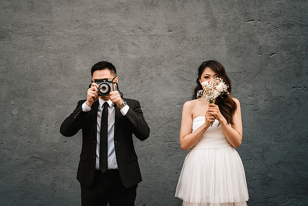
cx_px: 148
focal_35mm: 52
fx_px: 445
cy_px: 99
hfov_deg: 38.2
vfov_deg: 26.0
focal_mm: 50
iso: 200
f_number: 1.8
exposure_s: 1/500
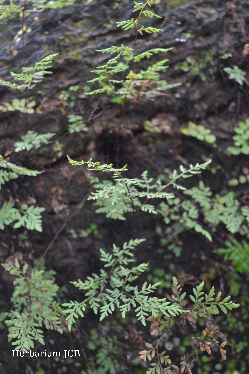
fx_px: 529
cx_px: 124
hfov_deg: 26.5
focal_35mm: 51
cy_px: 187
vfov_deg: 38.9
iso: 400
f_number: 5
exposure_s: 1/60
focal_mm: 34
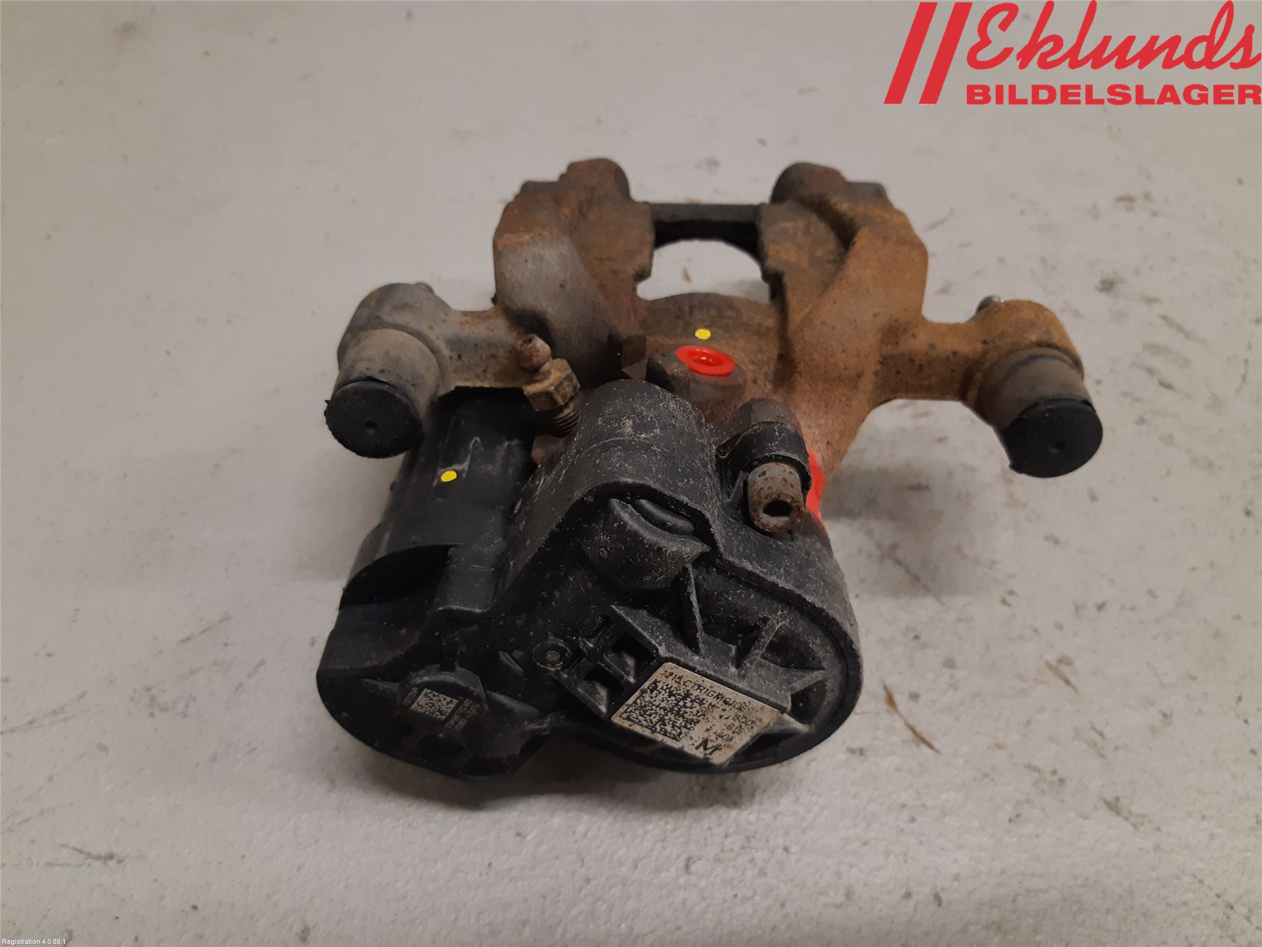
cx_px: 631
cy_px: 474
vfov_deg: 53.1
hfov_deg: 67.3
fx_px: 948
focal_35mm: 26
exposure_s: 1/50
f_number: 1.7
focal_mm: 3.93
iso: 125
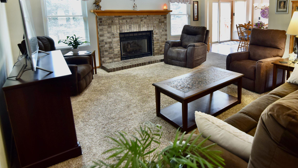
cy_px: 46
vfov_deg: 48.5
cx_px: 188
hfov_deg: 77.9
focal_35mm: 23
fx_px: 179
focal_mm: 11
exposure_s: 1/60
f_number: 4
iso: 500
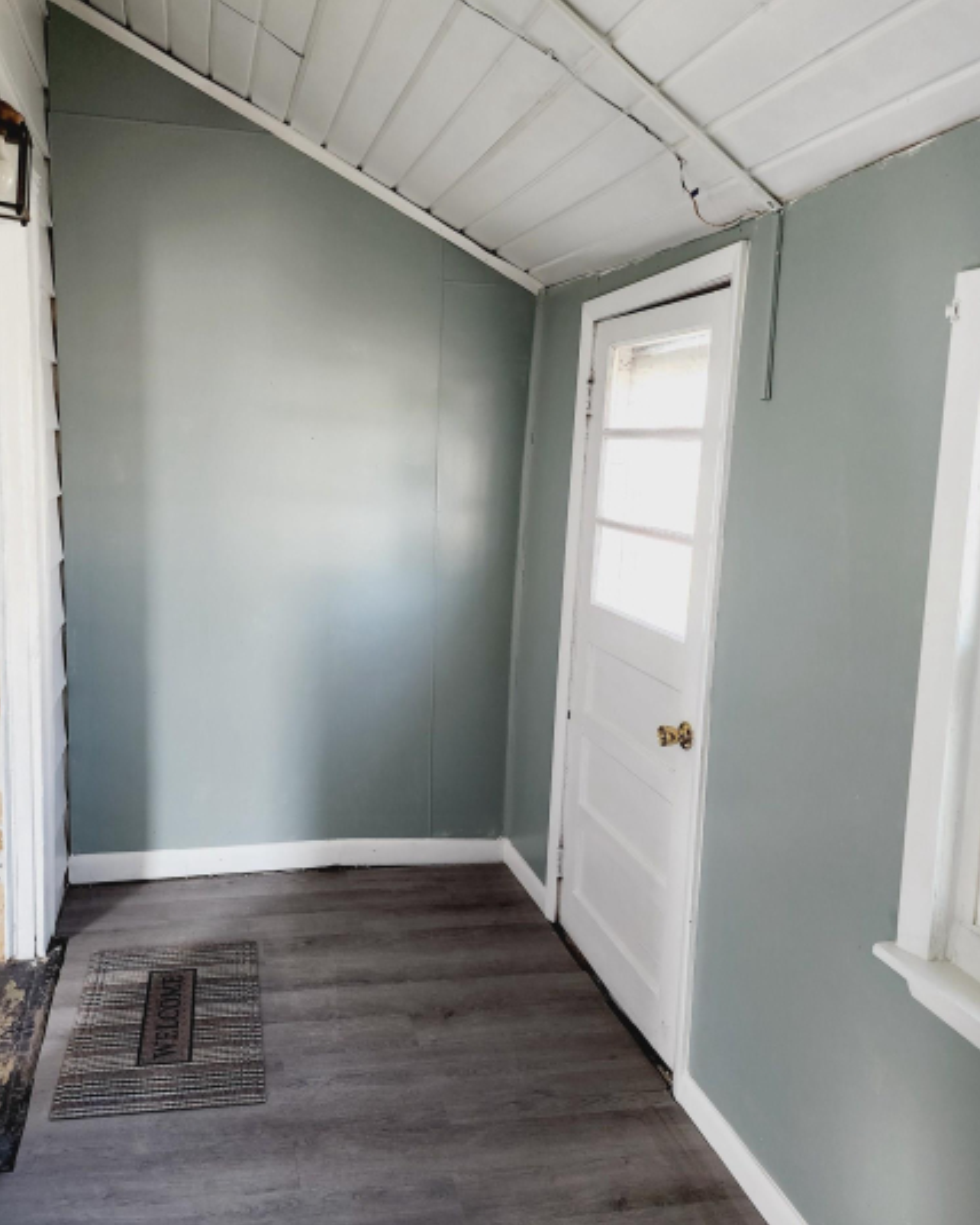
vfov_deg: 62.2
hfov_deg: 51.5
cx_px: 453
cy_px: 592
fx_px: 1015
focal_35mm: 28
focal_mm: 6.4
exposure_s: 1/120
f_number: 1.8
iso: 250
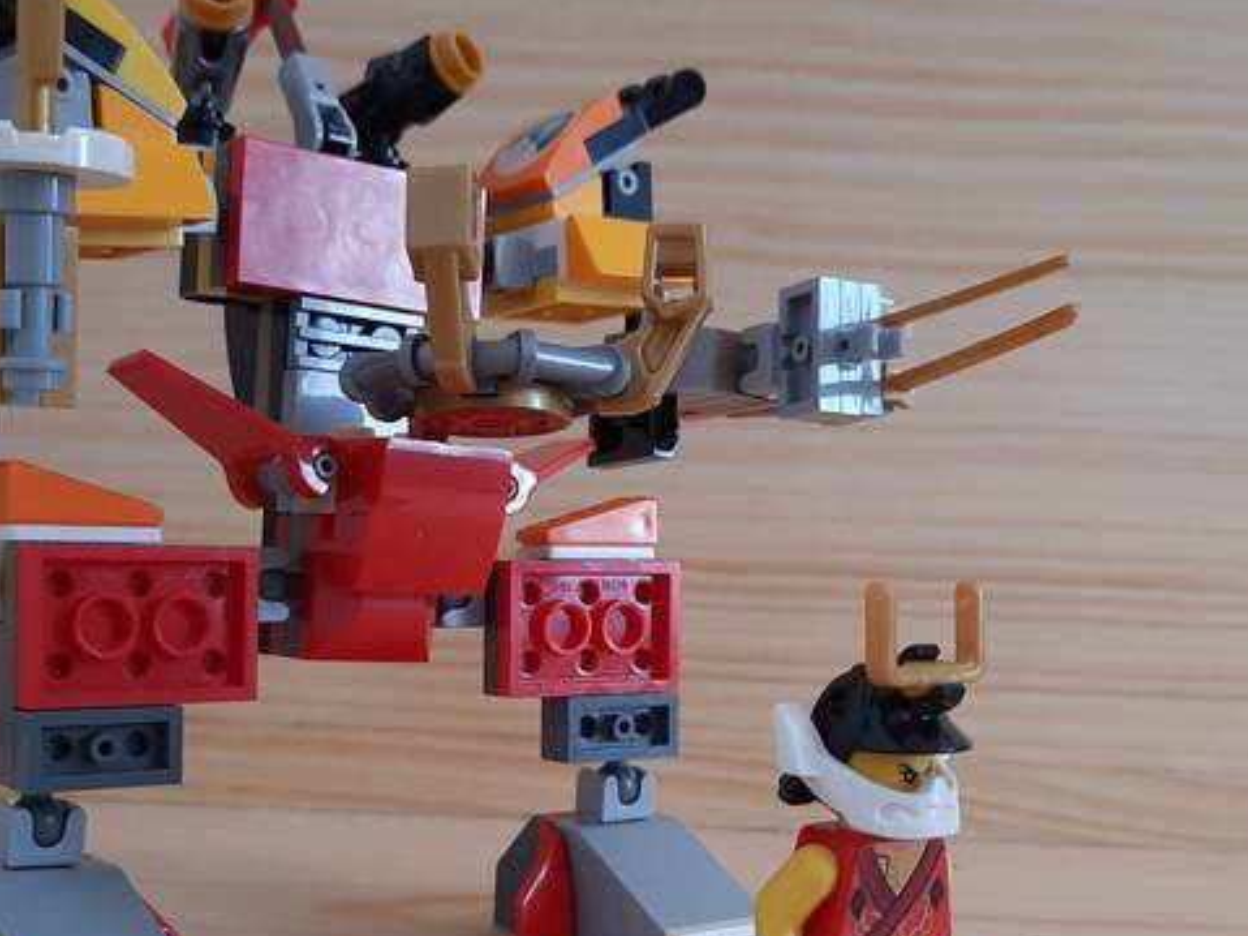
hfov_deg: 40.4
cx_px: 586
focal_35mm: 47
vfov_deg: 30.7
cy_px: 604
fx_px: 1694
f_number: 2
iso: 125
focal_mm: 4.6
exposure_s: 1/50
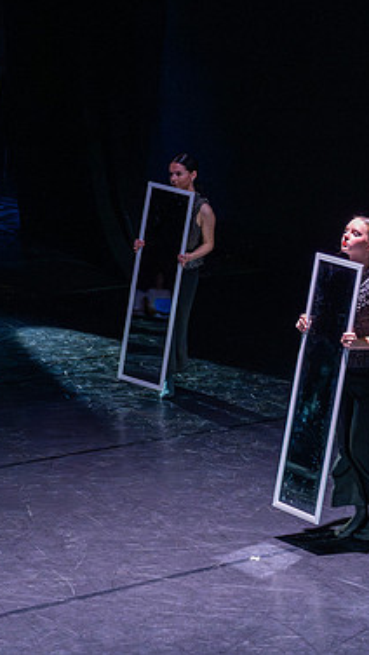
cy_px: 227
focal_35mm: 107
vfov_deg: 19.9
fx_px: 1858
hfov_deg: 11.3
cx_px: 329
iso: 4000
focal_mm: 52
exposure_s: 1/200
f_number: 2.8
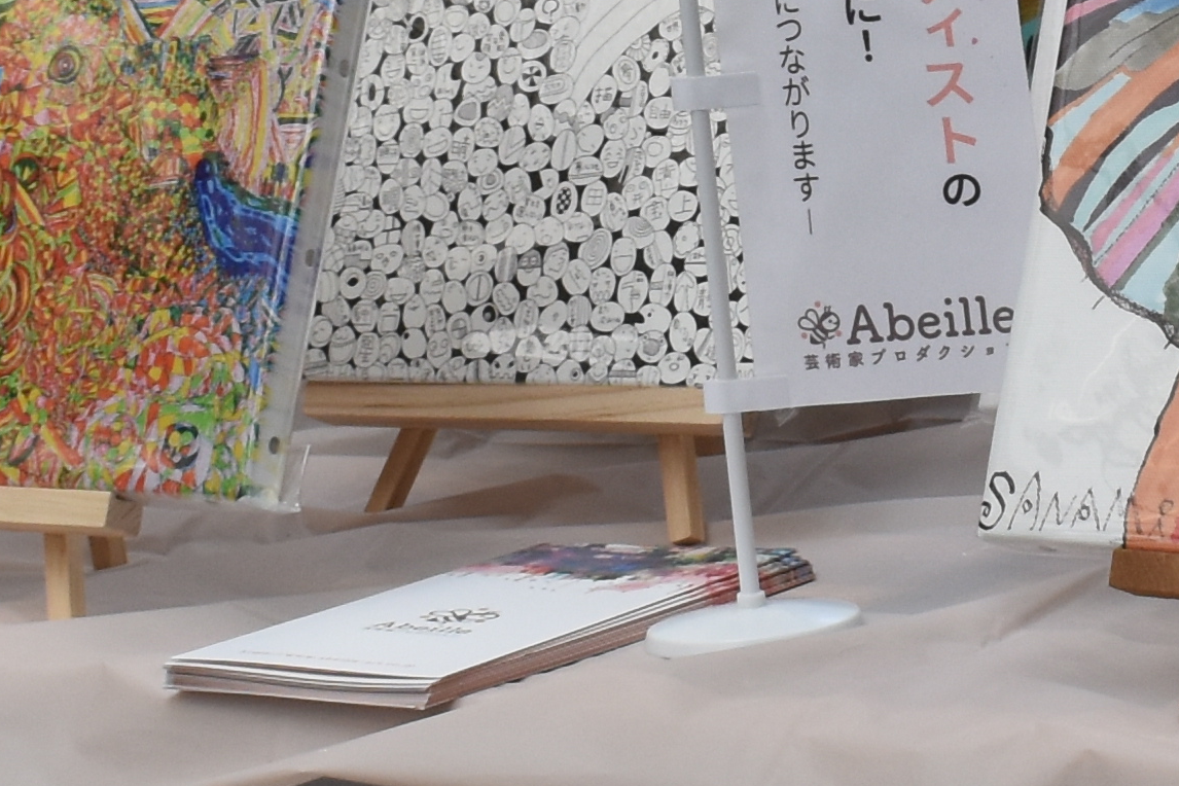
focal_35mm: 181
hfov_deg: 11.3
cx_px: 1050
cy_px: 17
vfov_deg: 7.6
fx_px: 5915
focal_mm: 23
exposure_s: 1/200
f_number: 7.1
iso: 400
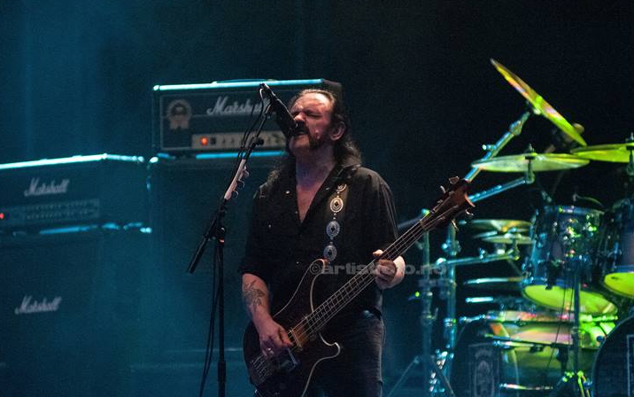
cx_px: 316
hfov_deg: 6.8
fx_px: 5306
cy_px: 205
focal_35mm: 307
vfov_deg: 4.3
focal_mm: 200
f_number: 2.8
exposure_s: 1/400
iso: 1600
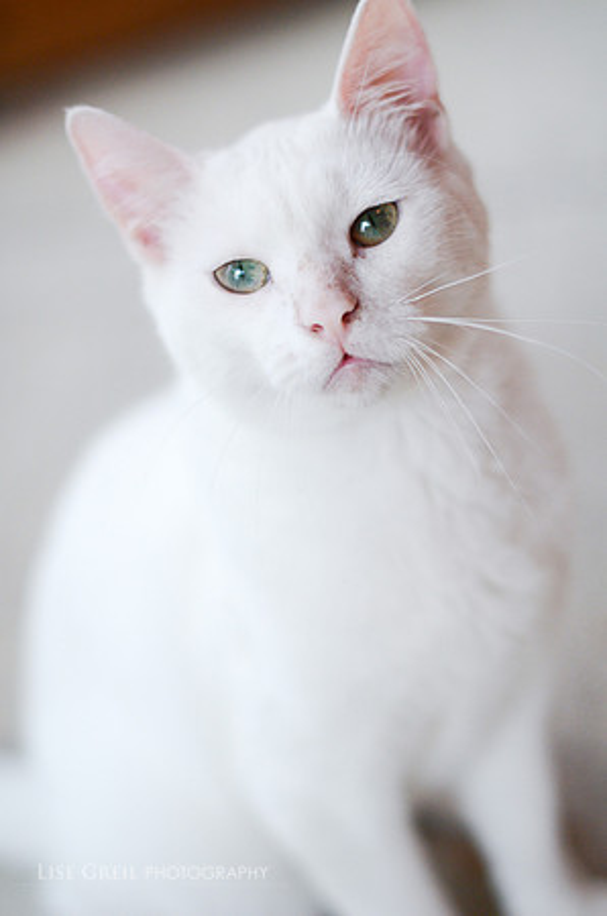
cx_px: 304
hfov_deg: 18.1
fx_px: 1906
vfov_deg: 27.0
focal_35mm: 75
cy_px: 458
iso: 800
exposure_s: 1/6400
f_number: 1.8
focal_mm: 50
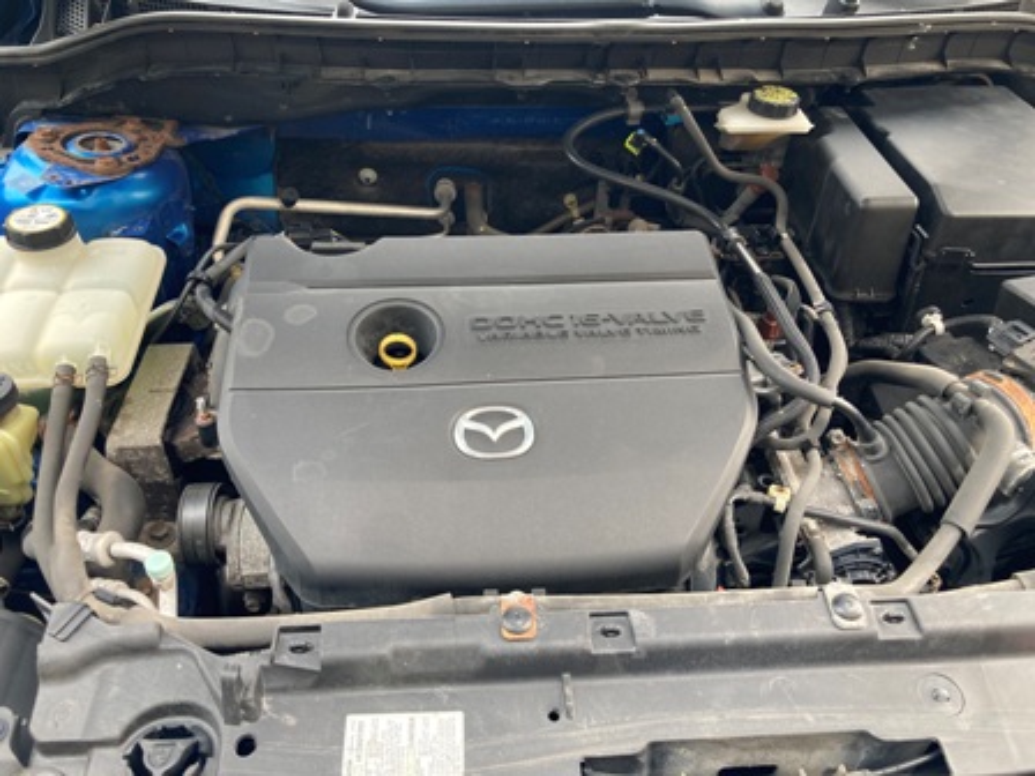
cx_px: 518
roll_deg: -3.4
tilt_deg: -41.1
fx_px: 837
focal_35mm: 28
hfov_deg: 63.4
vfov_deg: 49.7
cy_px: 388
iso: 40
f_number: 1.8
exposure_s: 1/120
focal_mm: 3.99
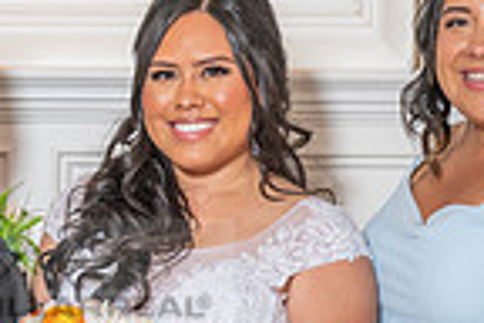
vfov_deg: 5.9
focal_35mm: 232
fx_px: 3119
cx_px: -51
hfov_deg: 8.8
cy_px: 298
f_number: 4.5
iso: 640
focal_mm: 56
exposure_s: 1/160
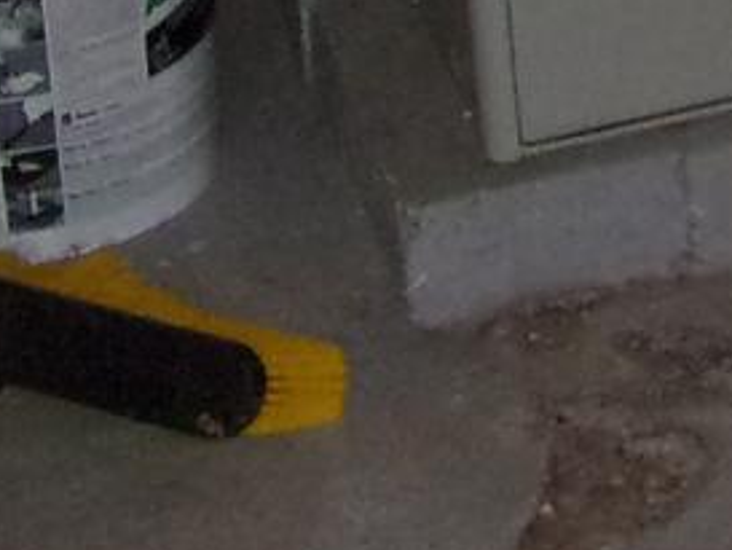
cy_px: -829
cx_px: 1502
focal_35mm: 180
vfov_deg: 7.6
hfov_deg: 10.1
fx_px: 3808
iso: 200
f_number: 3.3
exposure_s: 1/34
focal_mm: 4.3
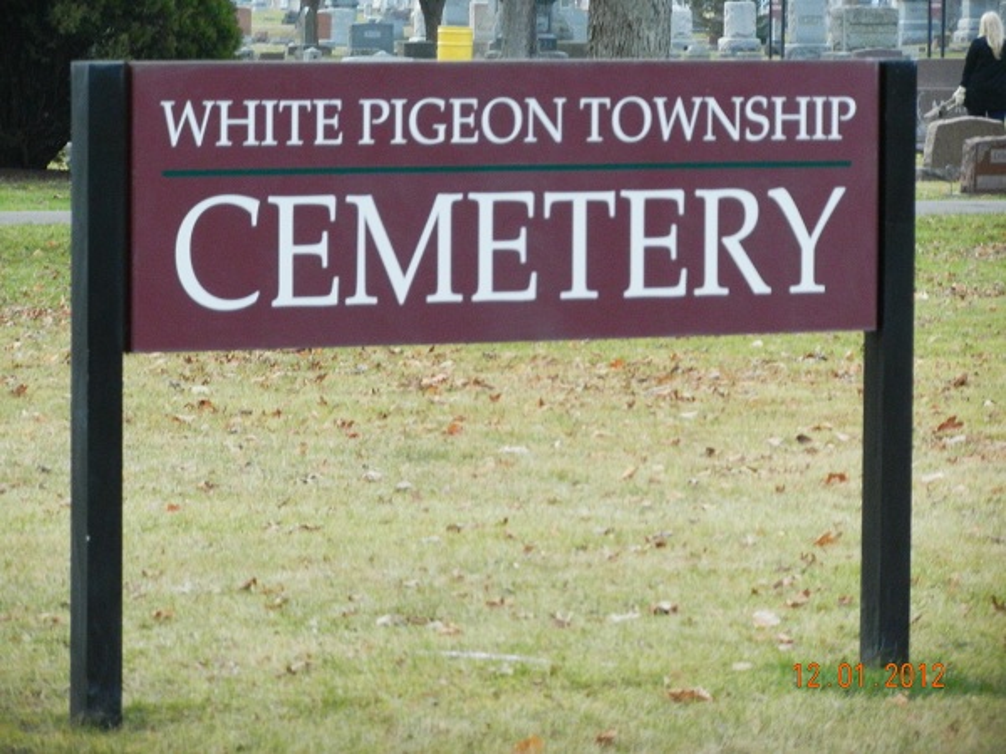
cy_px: 377
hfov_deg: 10.5
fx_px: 5493
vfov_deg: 7.9
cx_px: 503
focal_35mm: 189
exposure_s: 1/125
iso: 640
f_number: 5.3
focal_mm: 34
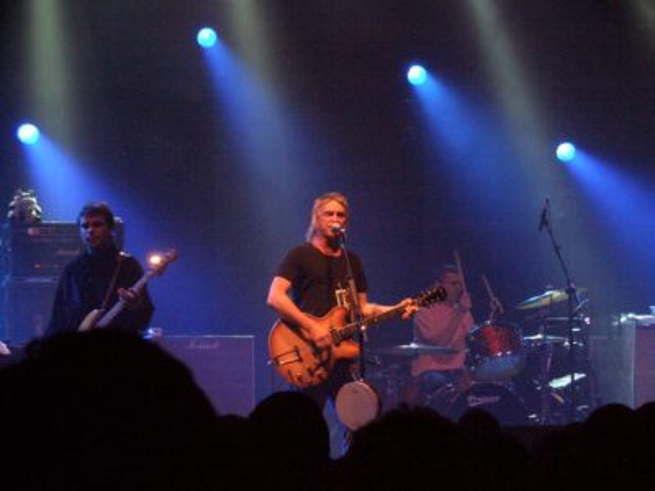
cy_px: 246
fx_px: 2498
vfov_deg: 11.2
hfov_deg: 14.9
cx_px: 328
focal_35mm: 132
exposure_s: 1/60
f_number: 4
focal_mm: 28.4
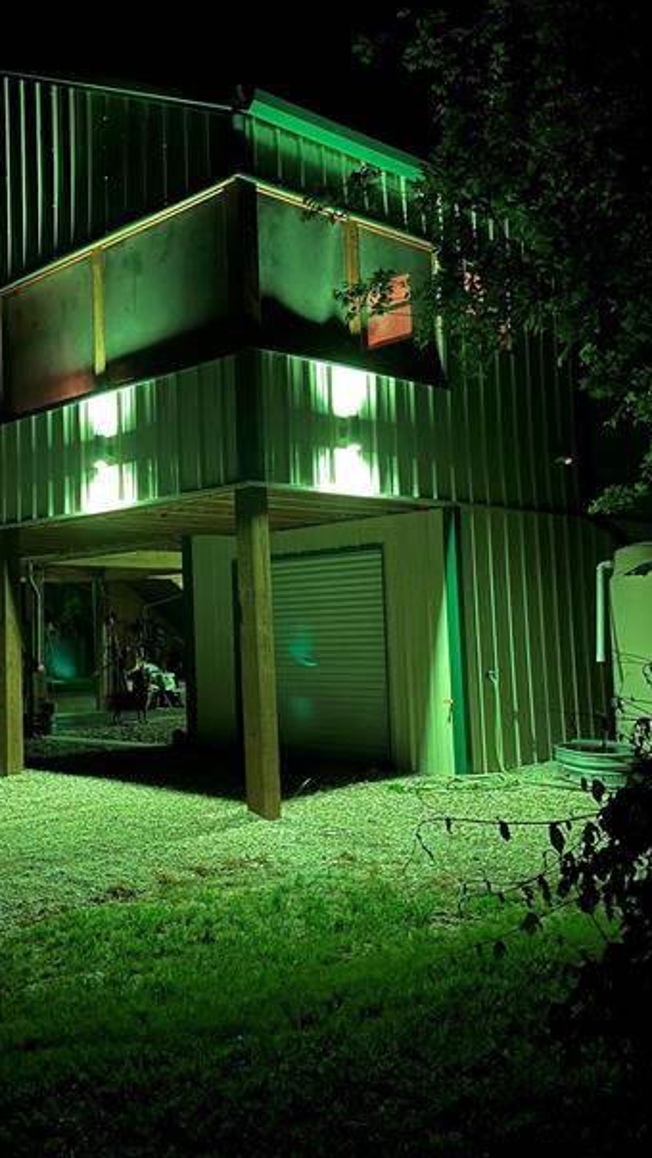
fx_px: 1106
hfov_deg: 32.5
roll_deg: +0.7
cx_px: 198
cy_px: 544
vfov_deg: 55.2
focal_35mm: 36
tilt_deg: +3.7
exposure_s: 1/5
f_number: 1.6
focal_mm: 5.1
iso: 800
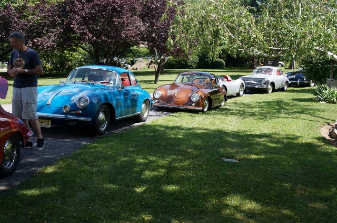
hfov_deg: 43.7
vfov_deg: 29.8
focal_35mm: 45
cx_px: 168
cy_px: 112
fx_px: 421
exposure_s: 1/200
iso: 100
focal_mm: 30
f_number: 5.6
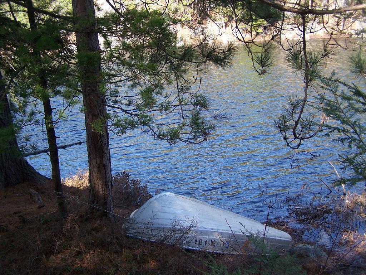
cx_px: 183
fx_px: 402
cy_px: 138
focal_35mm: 38
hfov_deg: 49.0
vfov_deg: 37.7
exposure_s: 1/200
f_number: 2.8
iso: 80
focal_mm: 6.3
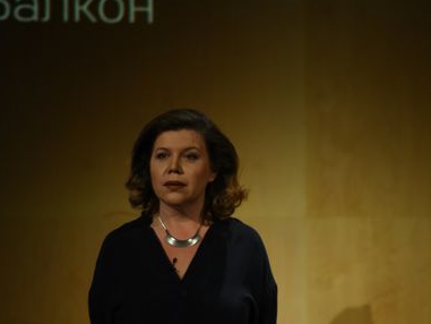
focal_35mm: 88
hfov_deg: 22.1
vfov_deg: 16.8
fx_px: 1096
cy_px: 168
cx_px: 292
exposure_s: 1/80
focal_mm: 50
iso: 100
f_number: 1.6
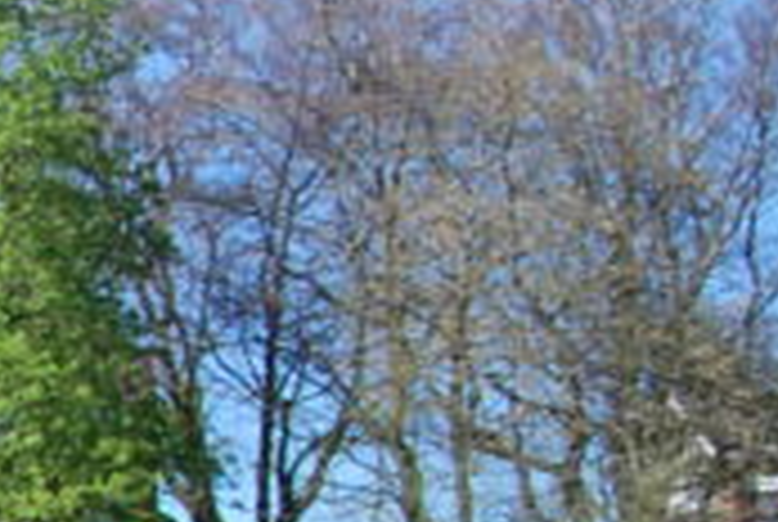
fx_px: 3853
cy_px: 650
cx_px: -1327
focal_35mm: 178
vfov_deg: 7.7
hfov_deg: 9.6
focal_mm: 20
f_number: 7.1
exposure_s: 1/200
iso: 100
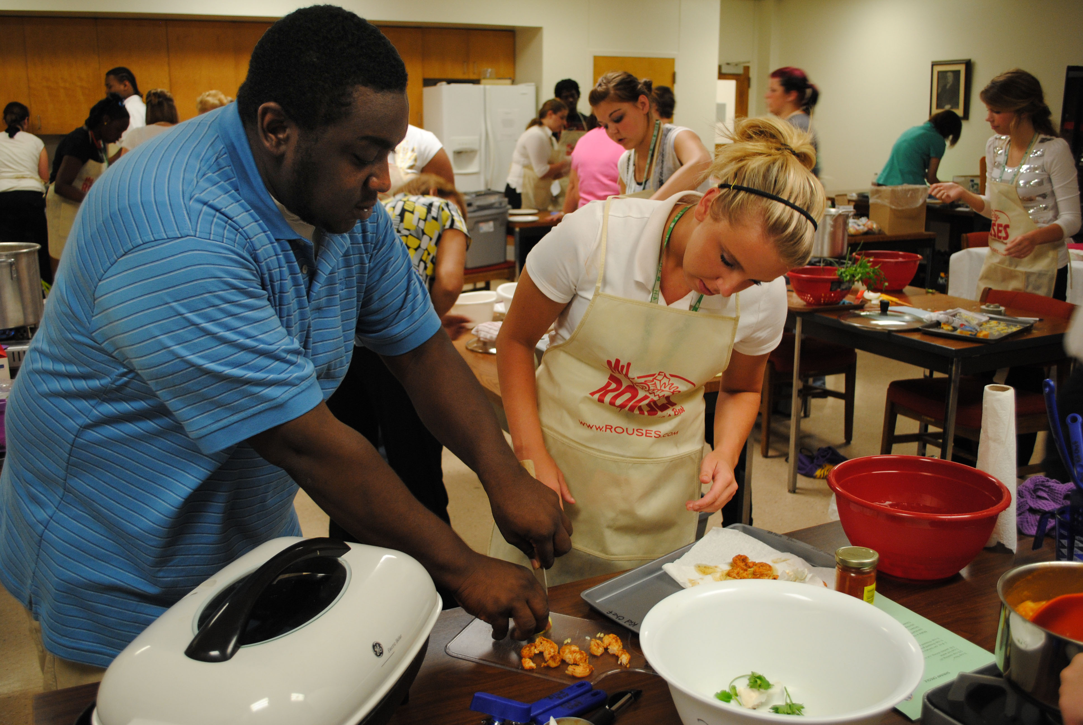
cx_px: 542
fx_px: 994
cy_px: 362
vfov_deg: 40.1
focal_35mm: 33
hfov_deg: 57.2
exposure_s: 1/30
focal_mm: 22
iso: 360
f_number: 4
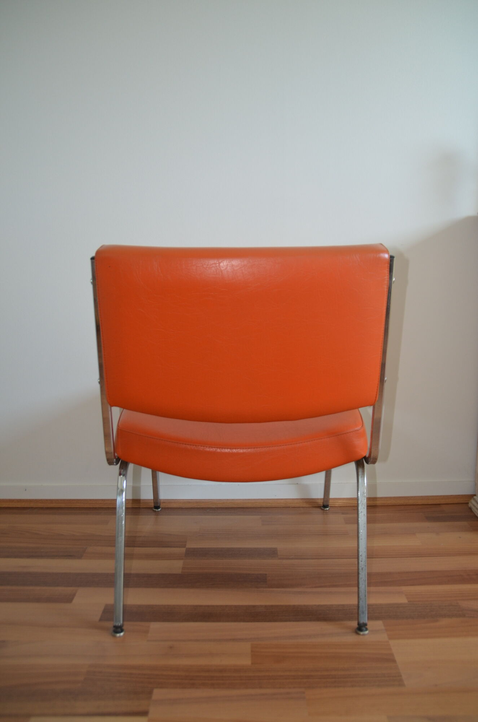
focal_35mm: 33
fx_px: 660
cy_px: 361
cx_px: 239
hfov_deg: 39.8
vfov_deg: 57.3
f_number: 3.5
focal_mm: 22
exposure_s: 1/60
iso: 400
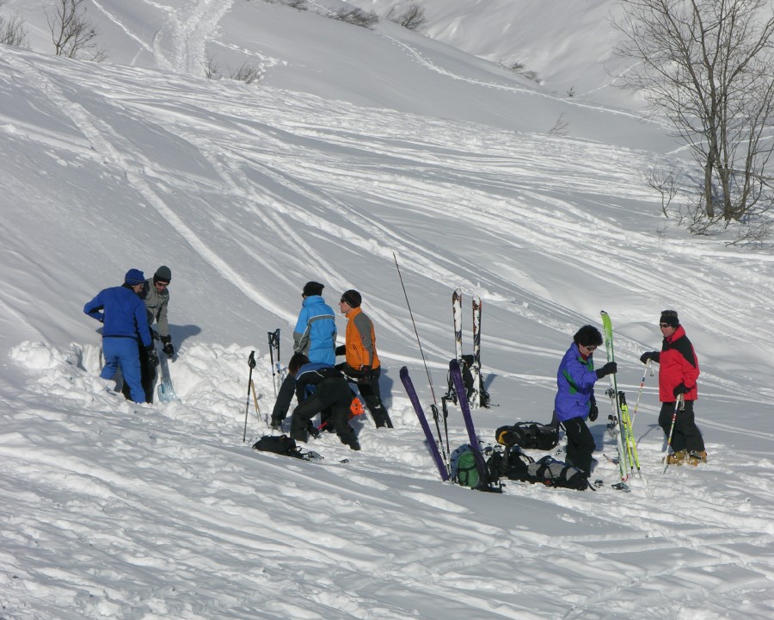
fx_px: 4581
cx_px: 385
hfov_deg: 9.7
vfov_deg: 7.7
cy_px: 321
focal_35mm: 200
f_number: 7.1
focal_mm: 44.7
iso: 50
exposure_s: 1/585
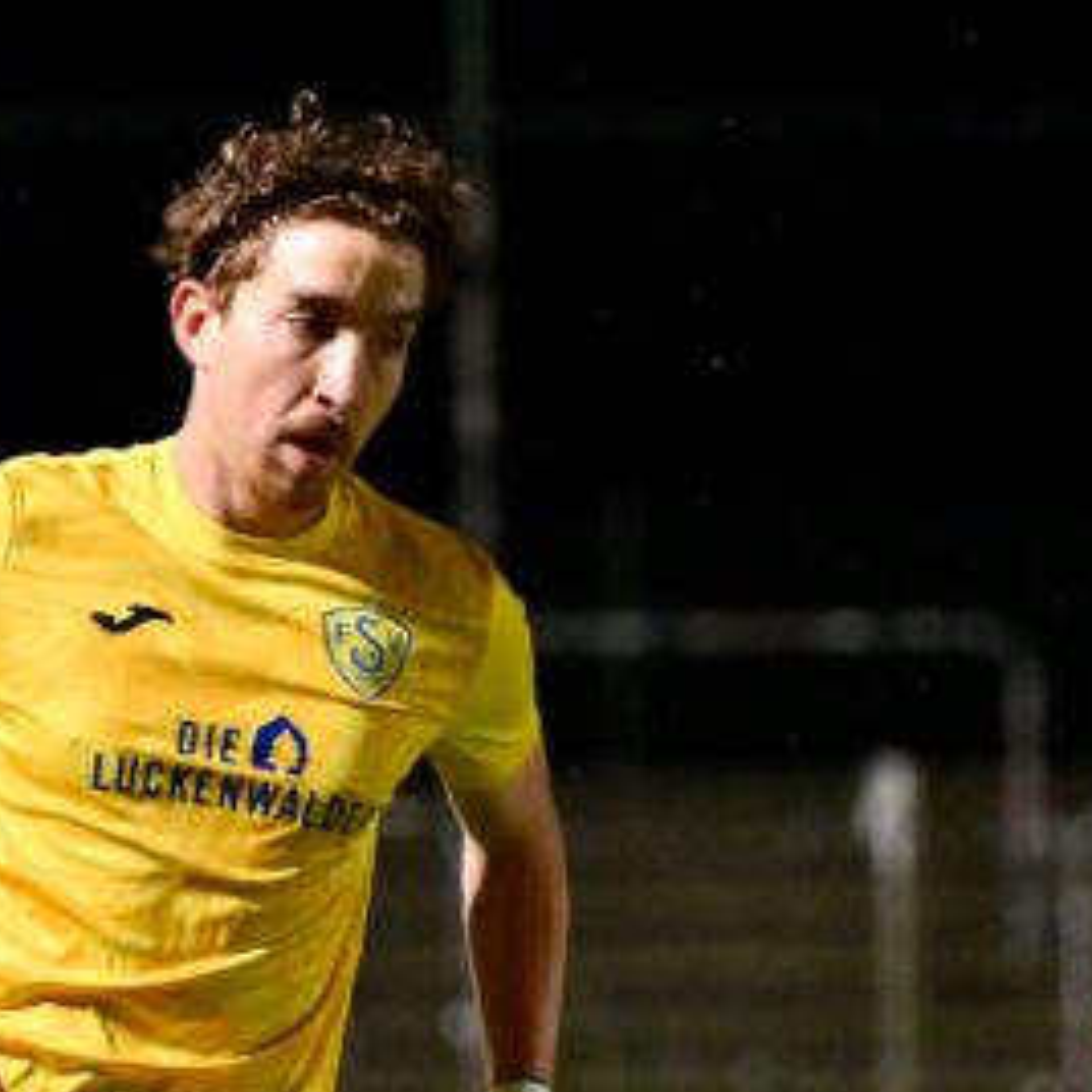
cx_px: 98
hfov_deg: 3.7
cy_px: 1180
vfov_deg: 3.7
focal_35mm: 471
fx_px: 16810
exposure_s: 1/1600
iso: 3200
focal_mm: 145
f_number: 2.8
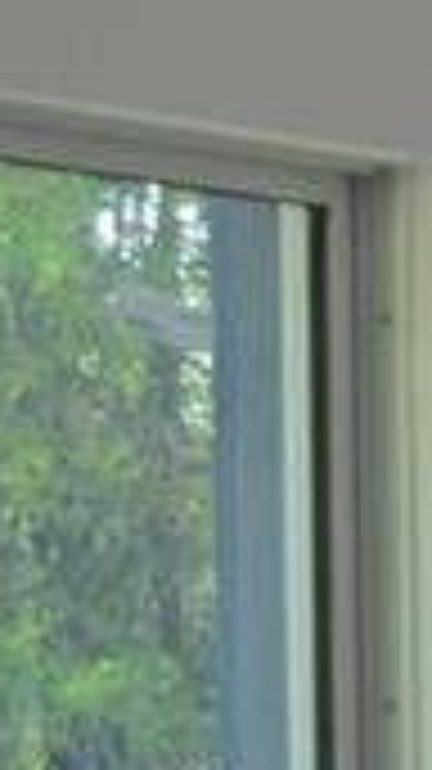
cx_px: 2696
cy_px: 775
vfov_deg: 8.1
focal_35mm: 264
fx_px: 5384
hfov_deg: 3.8
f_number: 5
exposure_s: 1/100
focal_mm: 18
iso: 400
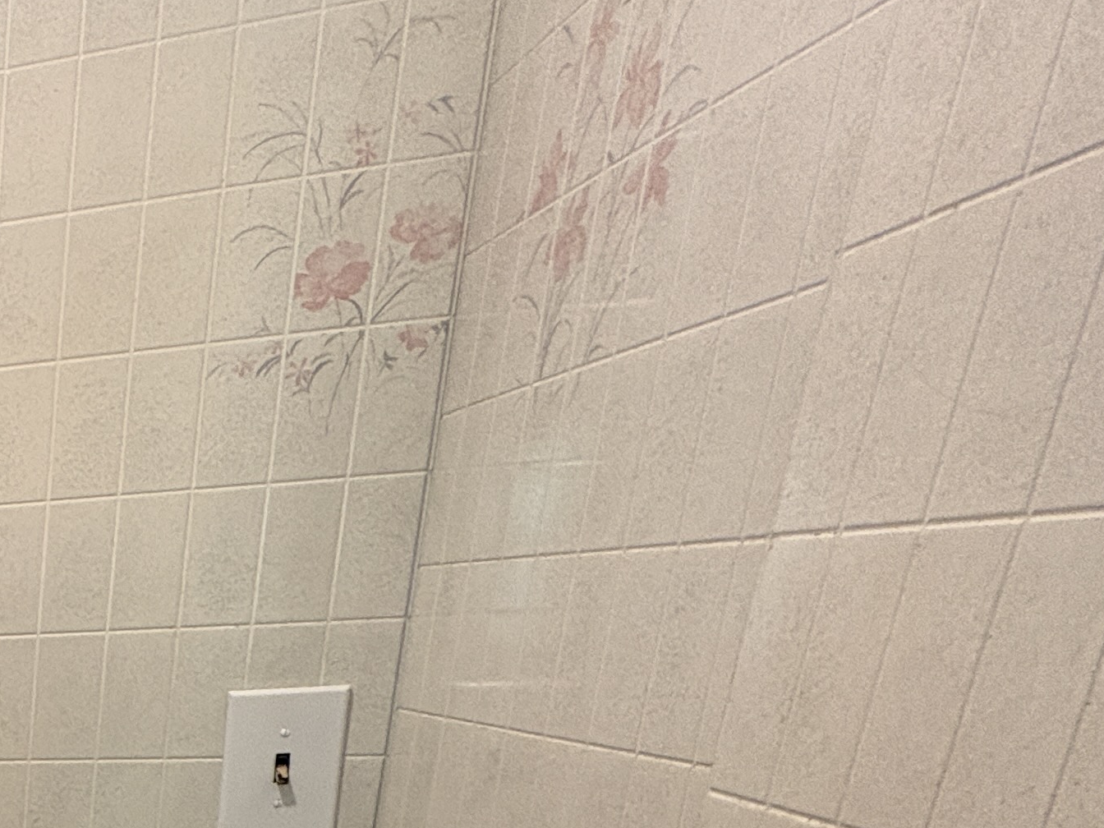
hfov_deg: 28.8
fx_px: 1339
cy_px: 1024
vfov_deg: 29.1
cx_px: -541
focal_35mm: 42
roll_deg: +2.5
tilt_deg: -16.8
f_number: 2.2
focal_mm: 2.22
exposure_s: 1/60
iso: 320
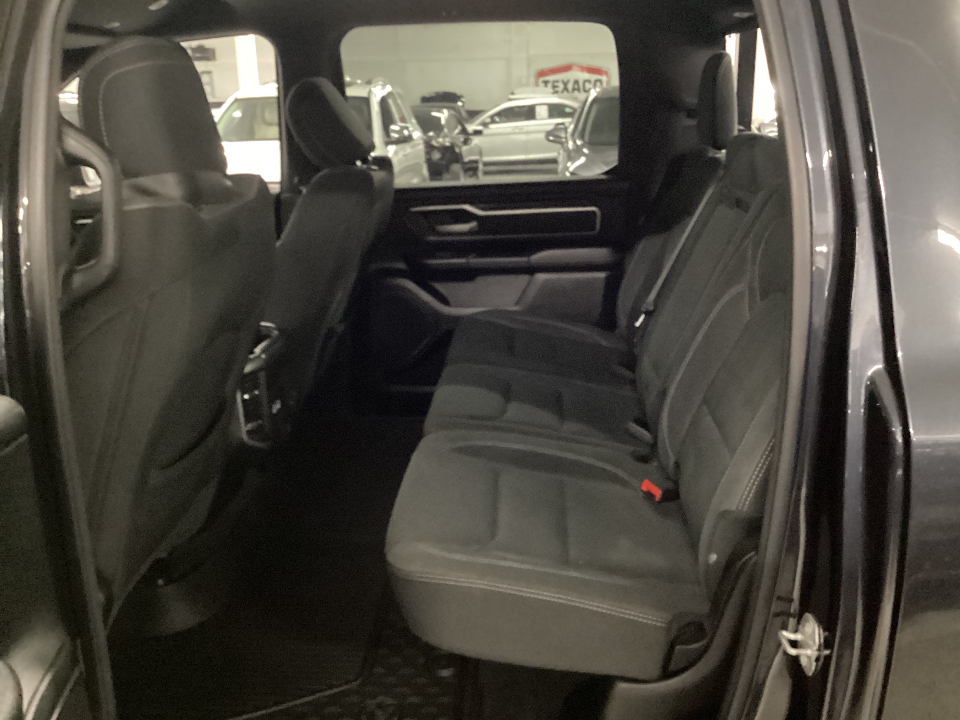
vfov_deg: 45.4
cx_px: 480
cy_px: 360
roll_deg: +0.9
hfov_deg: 58.4
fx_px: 860
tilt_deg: -18.6
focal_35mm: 31
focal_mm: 3.3
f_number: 2.4
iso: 640
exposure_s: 1/15
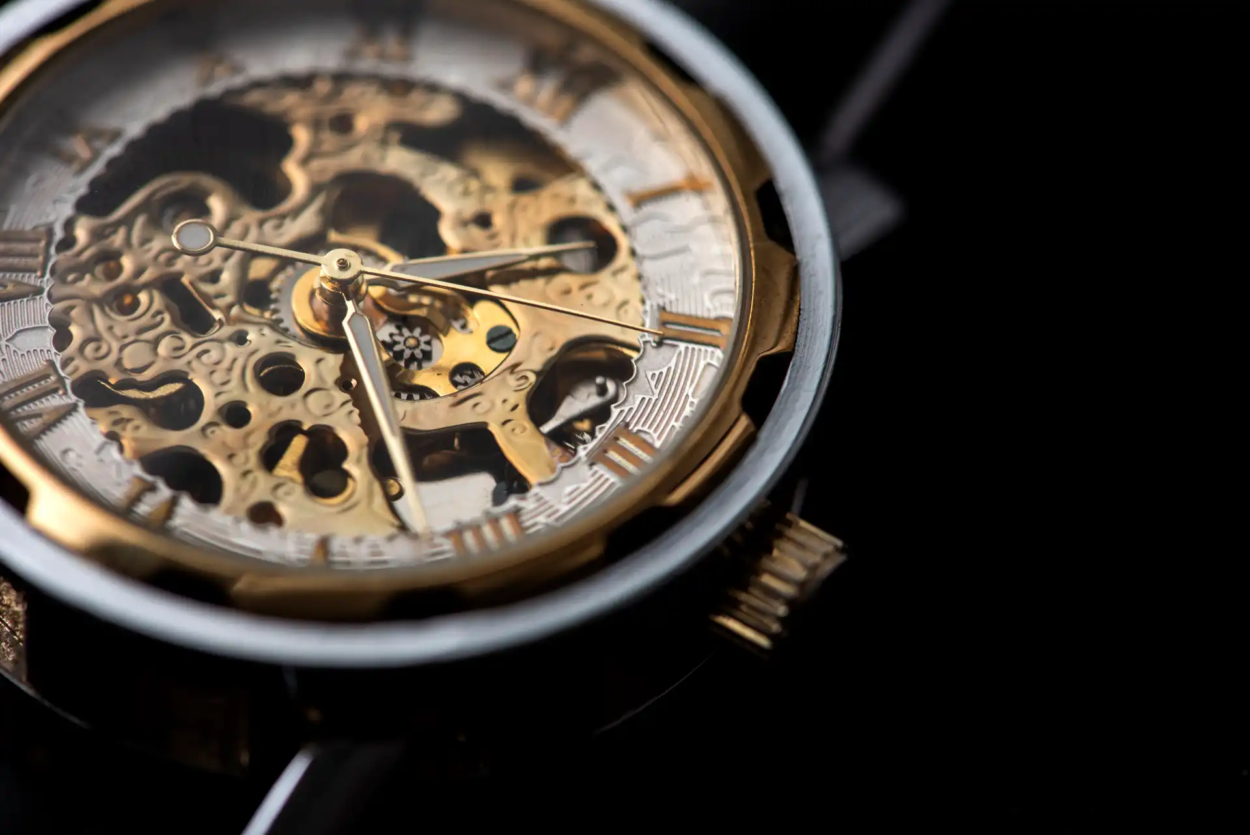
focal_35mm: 105
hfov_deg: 19.4
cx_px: 625
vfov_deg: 13.1
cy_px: 418
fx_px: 3647
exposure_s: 1/50
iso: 320
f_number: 10
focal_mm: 105
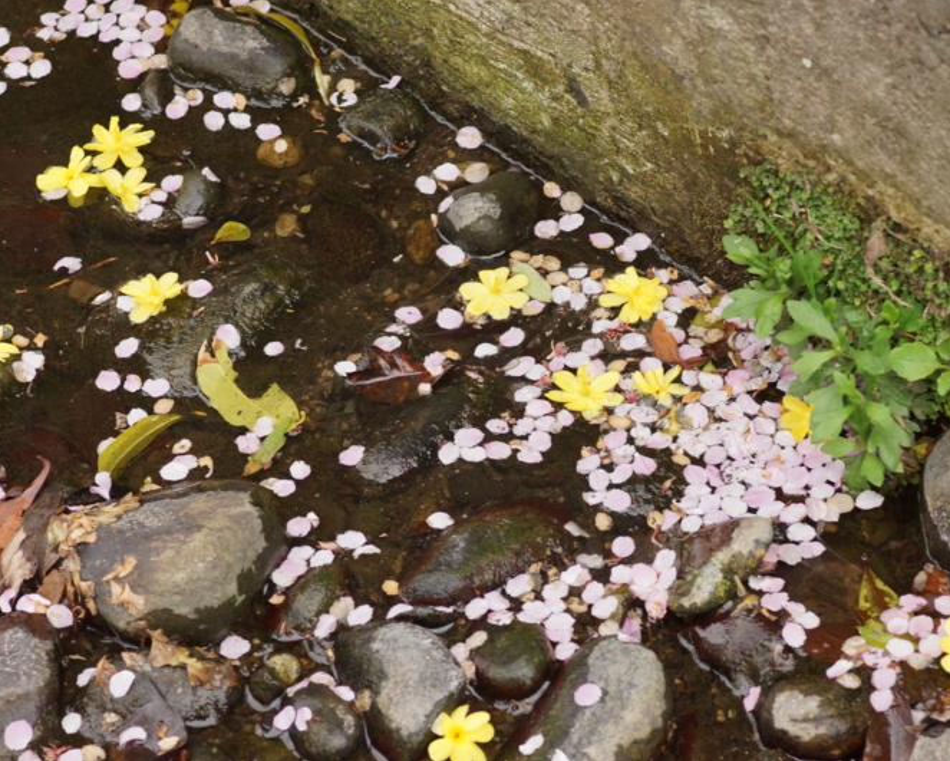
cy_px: 380
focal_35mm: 170
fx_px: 4781
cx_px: 563
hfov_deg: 11.3
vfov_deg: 9.1
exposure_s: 1/160
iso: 1600
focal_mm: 100
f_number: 5
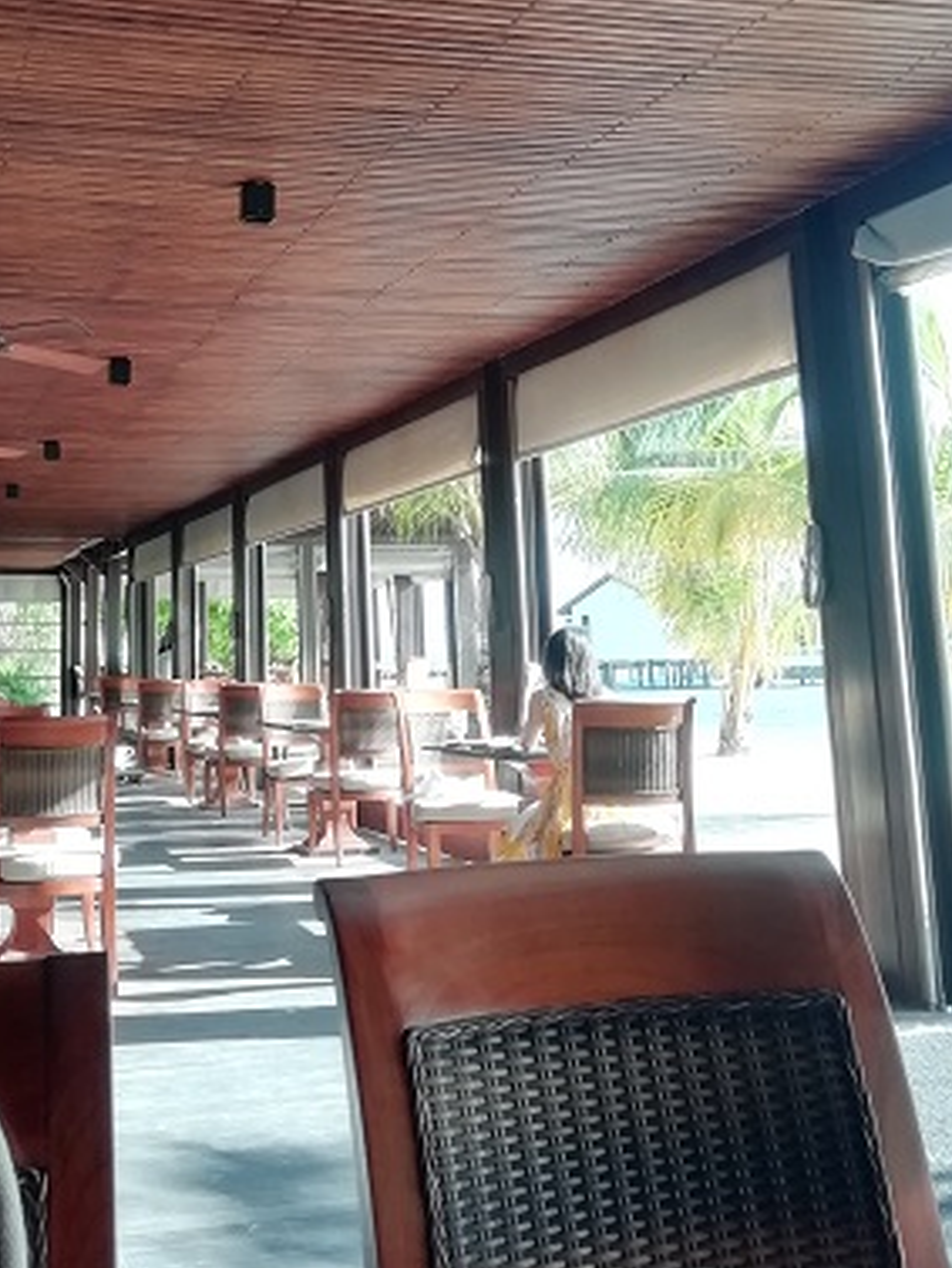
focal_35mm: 43
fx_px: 1576
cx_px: 235
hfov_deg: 32.9
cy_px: 336
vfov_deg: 42.6
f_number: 2.2
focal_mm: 3.46
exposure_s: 1/122
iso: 50
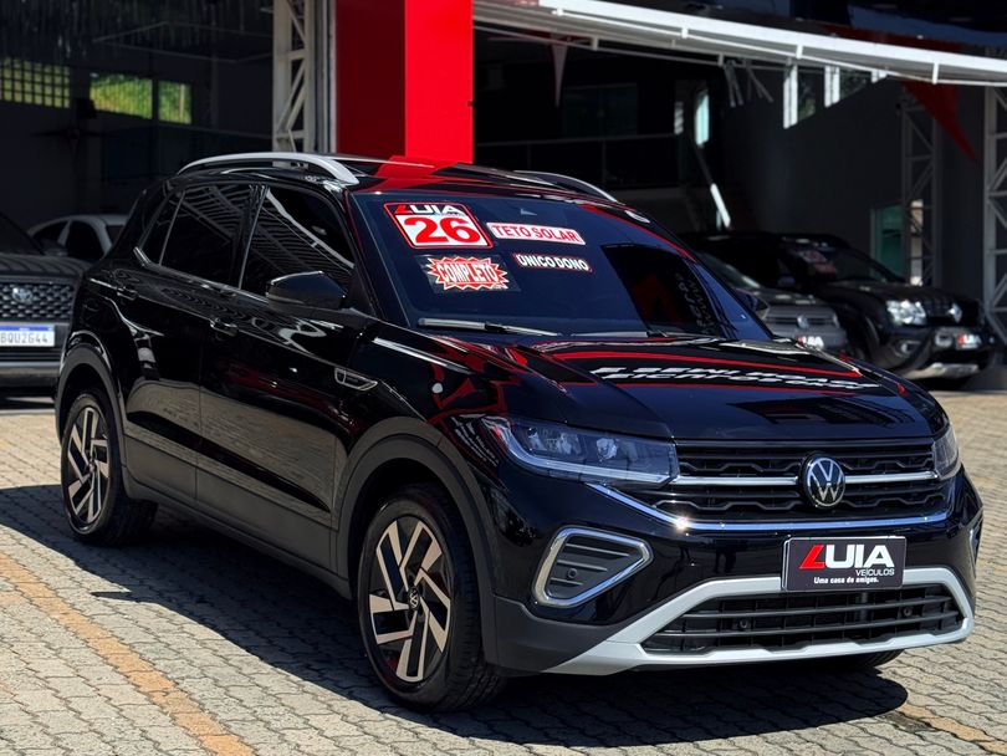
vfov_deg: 30.3
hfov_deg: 39.6
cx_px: 504
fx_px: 1397
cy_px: 378
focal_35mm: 48
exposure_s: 1/5587
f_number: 1.78
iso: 80
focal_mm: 6.76
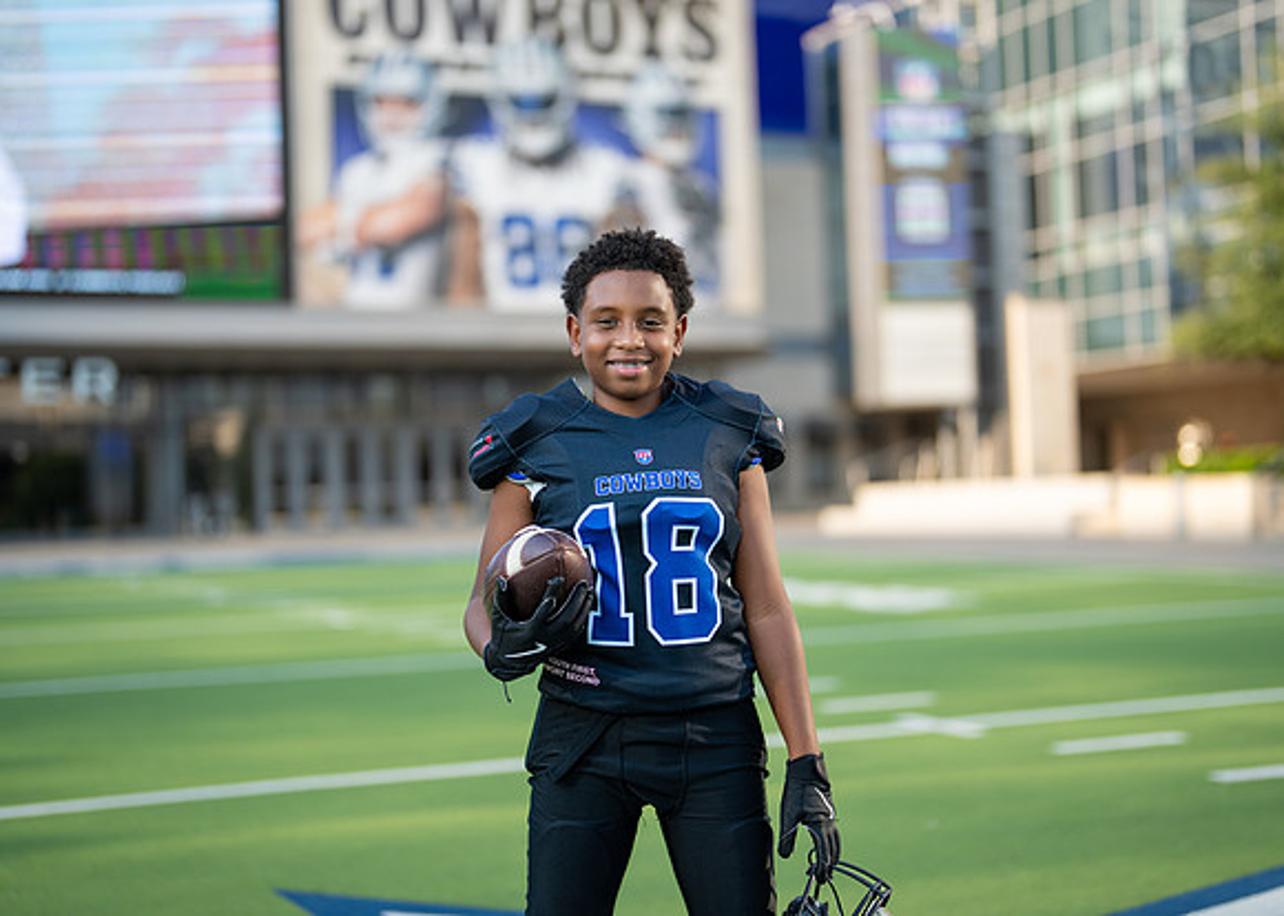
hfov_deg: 34.8
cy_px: 442
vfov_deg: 25.2
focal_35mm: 56
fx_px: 2051
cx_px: 646
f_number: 1.2
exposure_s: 1/3200
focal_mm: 50
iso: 100
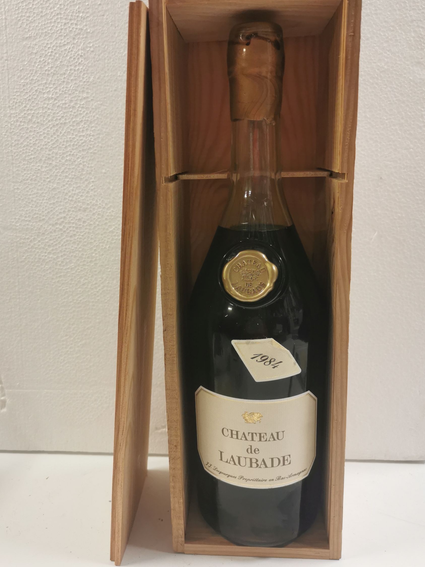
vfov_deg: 59.9
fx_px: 491
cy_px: 265
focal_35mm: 30
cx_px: 200
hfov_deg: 46.8
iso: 200
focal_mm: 5.58
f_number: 1.8
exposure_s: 1/50
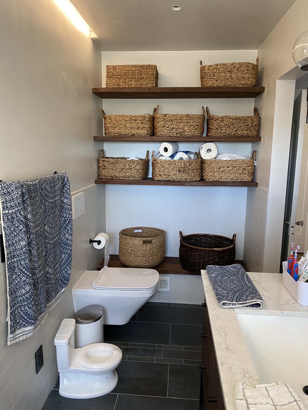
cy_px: 205
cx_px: 154
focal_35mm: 26
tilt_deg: -8.8
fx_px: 308
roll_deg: -0.2
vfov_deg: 67.3
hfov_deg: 53.1
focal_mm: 4.25
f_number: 1.8
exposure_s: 1/60
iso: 200
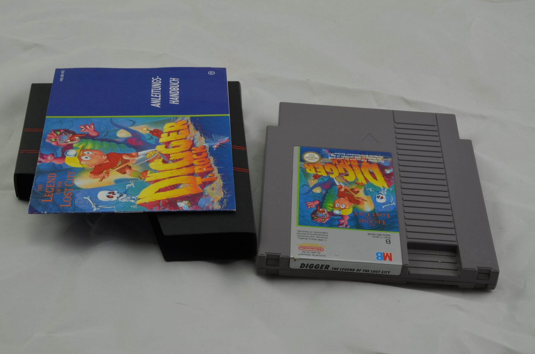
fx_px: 890
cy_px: 177
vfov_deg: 22.5
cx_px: 268
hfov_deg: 33.5
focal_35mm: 60
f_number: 20
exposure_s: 1/2.5
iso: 100
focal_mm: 40
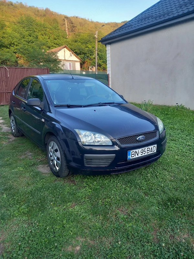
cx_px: 97
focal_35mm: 27
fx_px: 202
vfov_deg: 65.3
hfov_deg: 51.4
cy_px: 130
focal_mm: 4
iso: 32
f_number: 1.8
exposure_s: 1/50
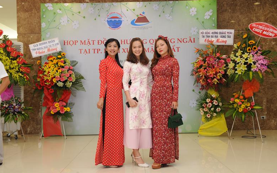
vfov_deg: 32.0
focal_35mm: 40
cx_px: 142
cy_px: 86
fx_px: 302
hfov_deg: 49.3
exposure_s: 1/125
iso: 1600
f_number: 5.6
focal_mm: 38
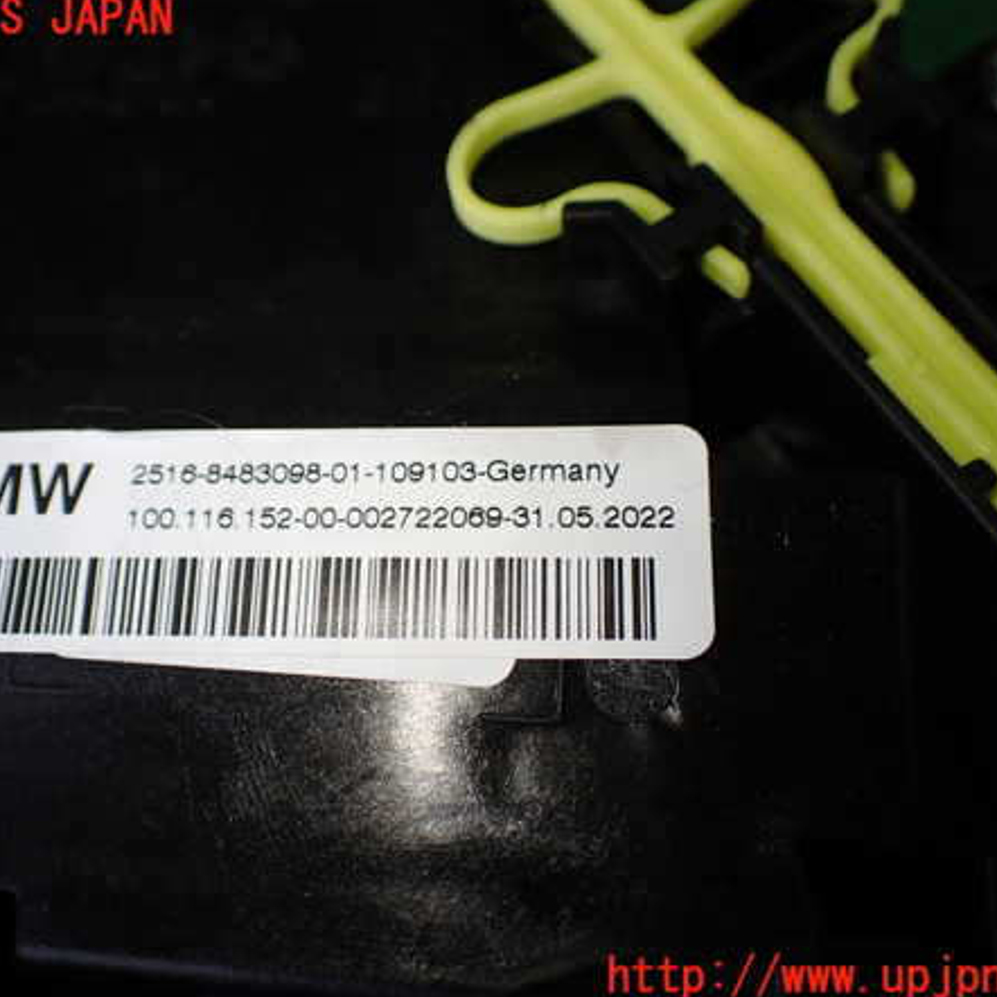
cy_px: 498
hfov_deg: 46.0
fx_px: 1173
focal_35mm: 36
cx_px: 440
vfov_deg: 46.0
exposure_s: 1/125
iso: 100
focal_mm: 5.4
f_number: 2.3
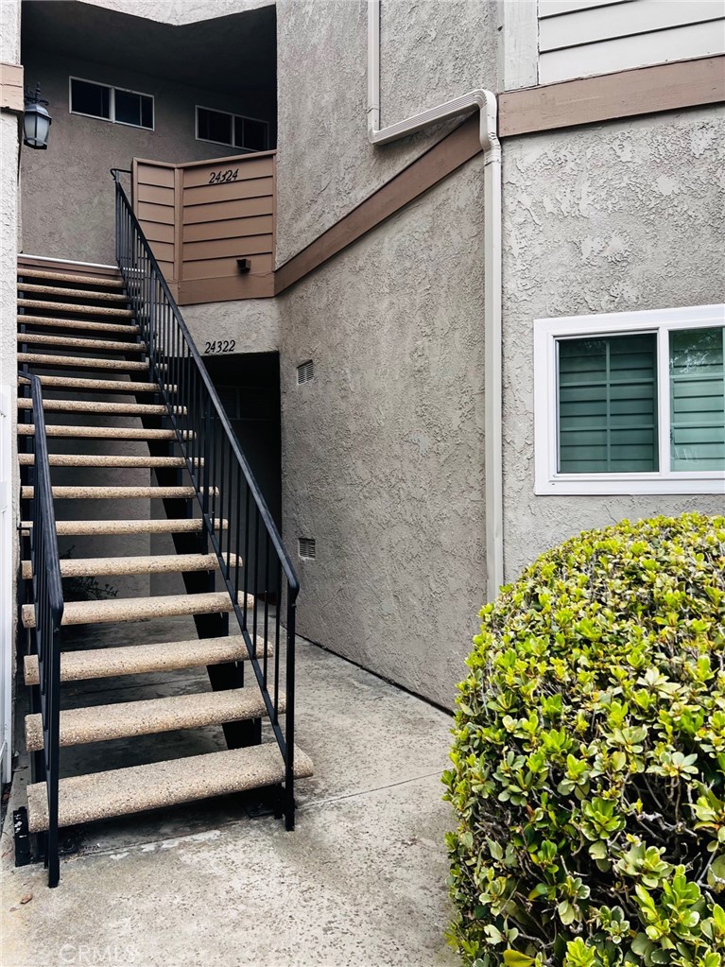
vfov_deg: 67.3
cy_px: 484
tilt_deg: -1.4
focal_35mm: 26
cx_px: 362
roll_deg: -0.6
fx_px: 726
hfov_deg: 53.1
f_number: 1.5
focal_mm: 5.7
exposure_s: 1/714
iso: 50
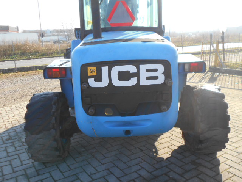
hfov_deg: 54.0
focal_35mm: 34
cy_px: 91
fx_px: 238
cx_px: 121
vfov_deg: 41.8
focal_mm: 5.8
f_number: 3.6
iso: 80
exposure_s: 1/200
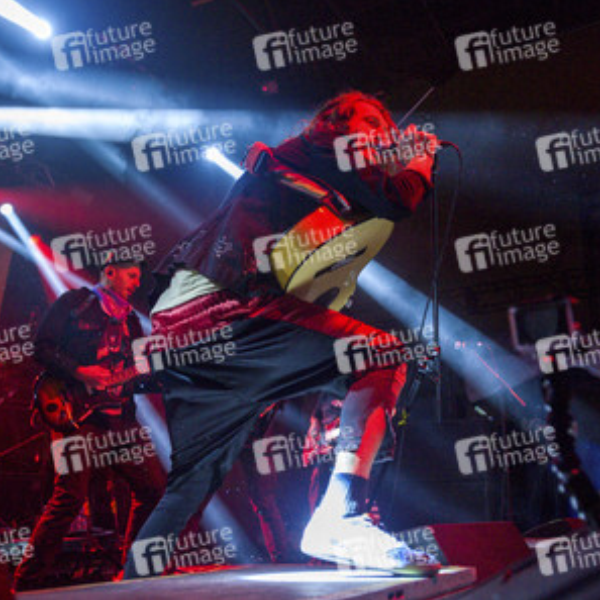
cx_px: 331
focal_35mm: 36
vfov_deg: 46.0
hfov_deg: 46.0
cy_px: 299
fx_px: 706
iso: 5000
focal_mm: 28
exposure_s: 1/250
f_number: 2.8
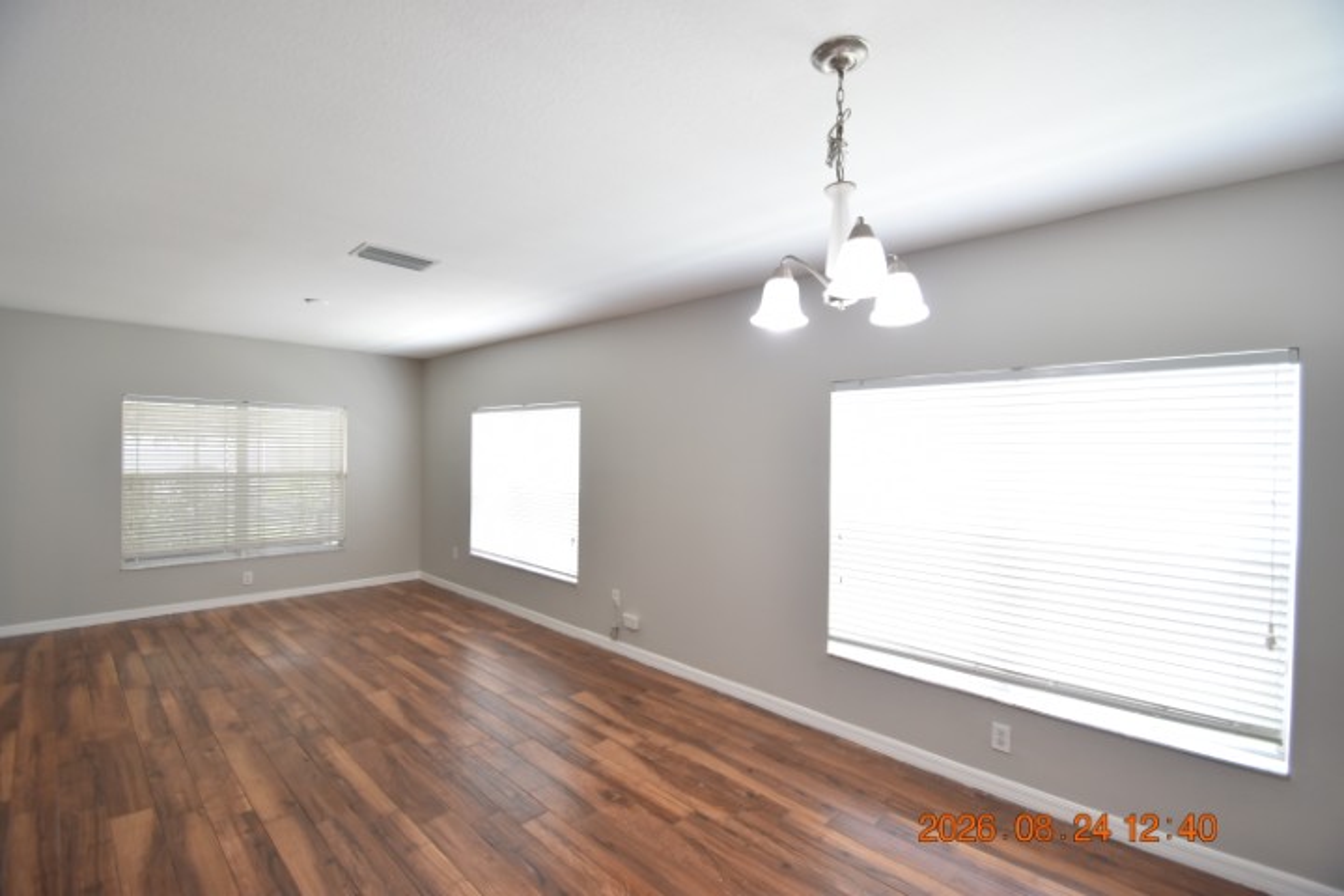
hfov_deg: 100.4
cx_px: 672
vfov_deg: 77.3
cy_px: 448
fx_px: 560
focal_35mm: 15
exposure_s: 1/60
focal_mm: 10
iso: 500
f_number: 4
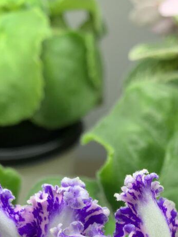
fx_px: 398
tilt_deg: -44.9
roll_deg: -4.6
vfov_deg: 29.8
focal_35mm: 58
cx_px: 131
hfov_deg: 25.0
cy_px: 262
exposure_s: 1/179
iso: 25
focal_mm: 4.25
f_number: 1.8
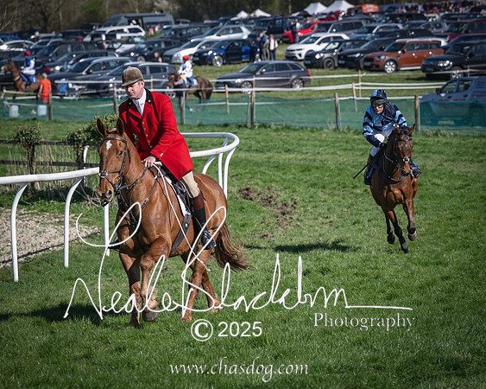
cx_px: 200
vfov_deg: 7.0
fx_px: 3177
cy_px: 211
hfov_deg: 8.7
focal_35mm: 221
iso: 200
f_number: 4
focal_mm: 110
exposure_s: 1/3200
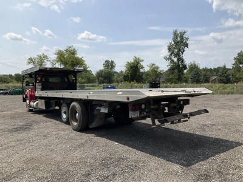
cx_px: 122
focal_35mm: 29
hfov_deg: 61.7
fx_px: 204
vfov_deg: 48.2
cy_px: 91
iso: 25
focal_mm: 3
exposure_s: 1/2538
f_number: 1.8
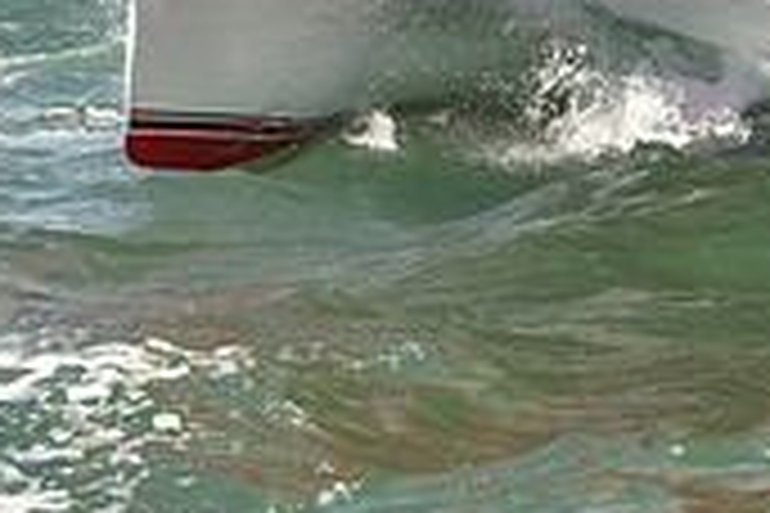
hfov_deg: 7.4
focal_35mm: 278
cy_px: 43
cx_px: 558
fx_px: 5946
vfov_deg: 4.9
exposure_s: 1/800
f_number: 10
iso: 320
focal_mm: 82
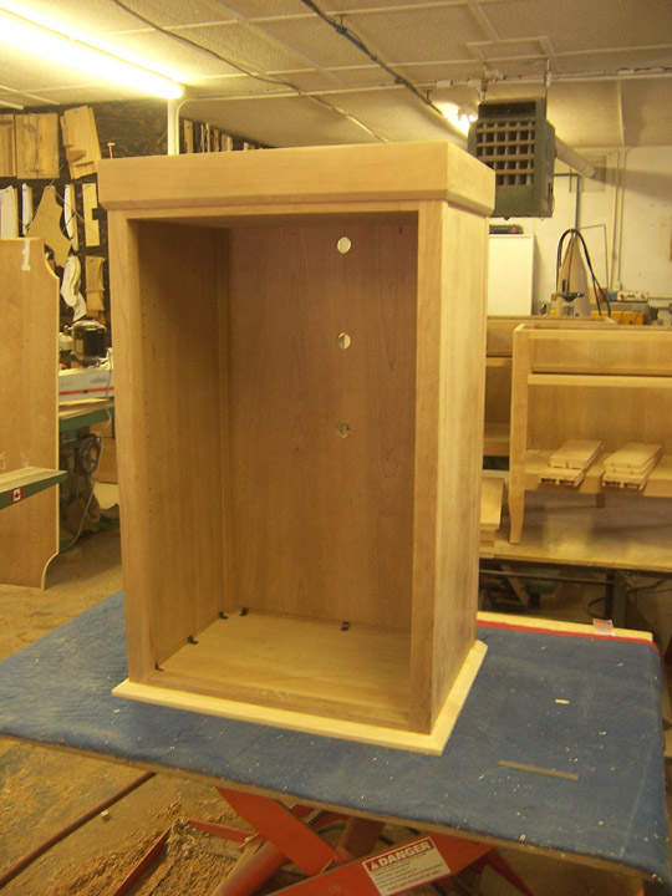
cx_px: 336
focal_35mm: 33
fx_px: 854
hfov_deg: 42.9
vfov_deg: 55.4
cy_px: 448
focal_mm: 5.5
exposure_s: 1/10
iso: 140
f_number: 3.4
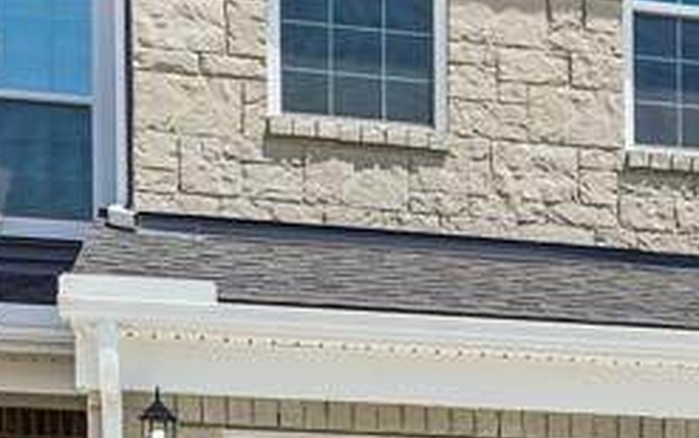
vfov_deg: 13.5
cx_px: 843
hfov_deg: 20.0
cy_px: 353
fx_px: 1850
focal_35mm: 97
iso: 400
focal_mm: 23
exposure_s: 1/3200
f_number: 6.3
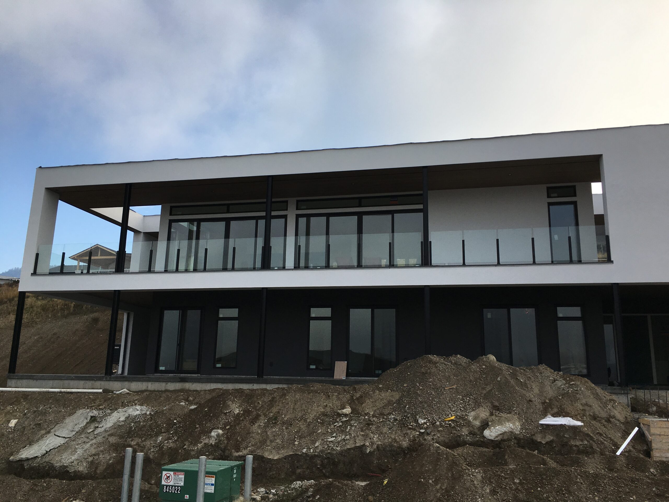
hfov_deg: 61.7
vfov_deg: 48.2
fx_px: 560
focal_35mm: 29
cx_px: 334
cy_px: 251
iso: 25
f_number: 2.2
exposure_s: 1/1282
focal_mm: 4.15
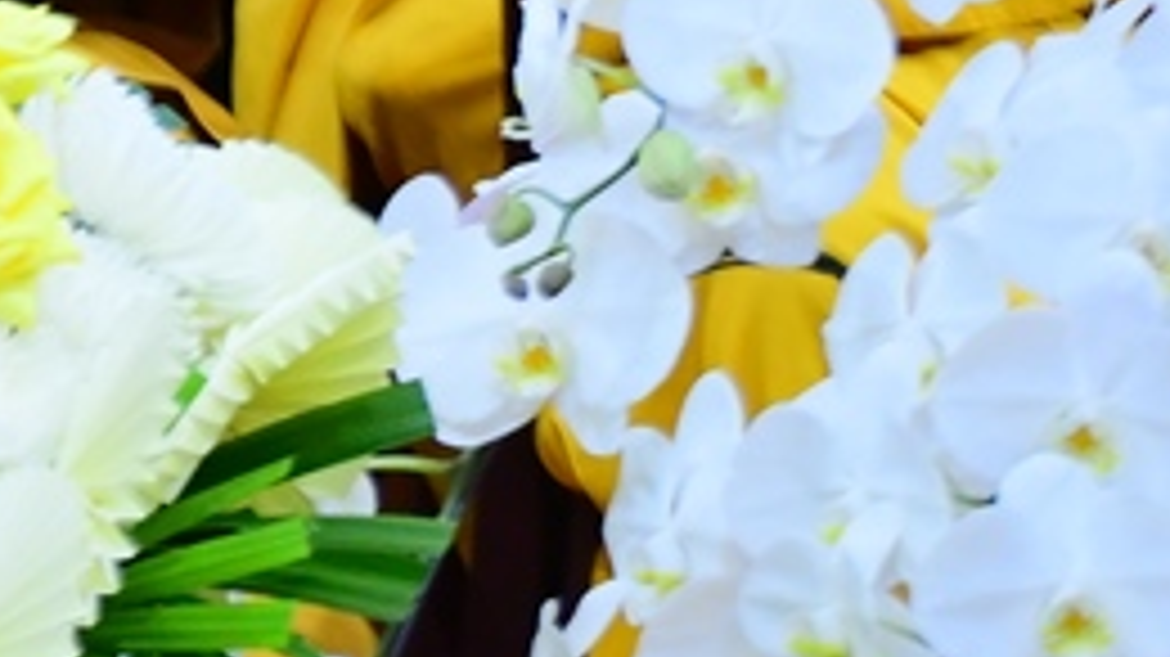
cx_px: -2025
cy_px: -1256
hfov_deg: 2.3
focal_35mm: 913
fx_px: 28313
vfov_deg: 1.3
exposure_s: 1/125
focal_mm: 140
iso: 1600
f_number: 3.2
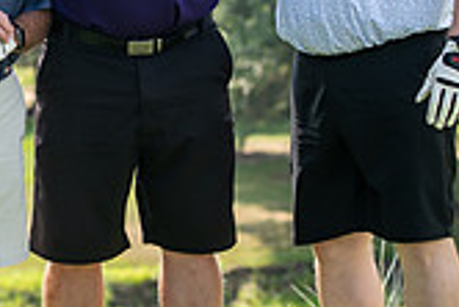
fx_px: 3126
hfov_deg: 8.3
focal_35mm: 245
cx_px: -19
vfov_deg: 5.6
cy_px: 26
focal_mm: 70
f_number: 3.5
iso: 200
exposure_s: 1/500
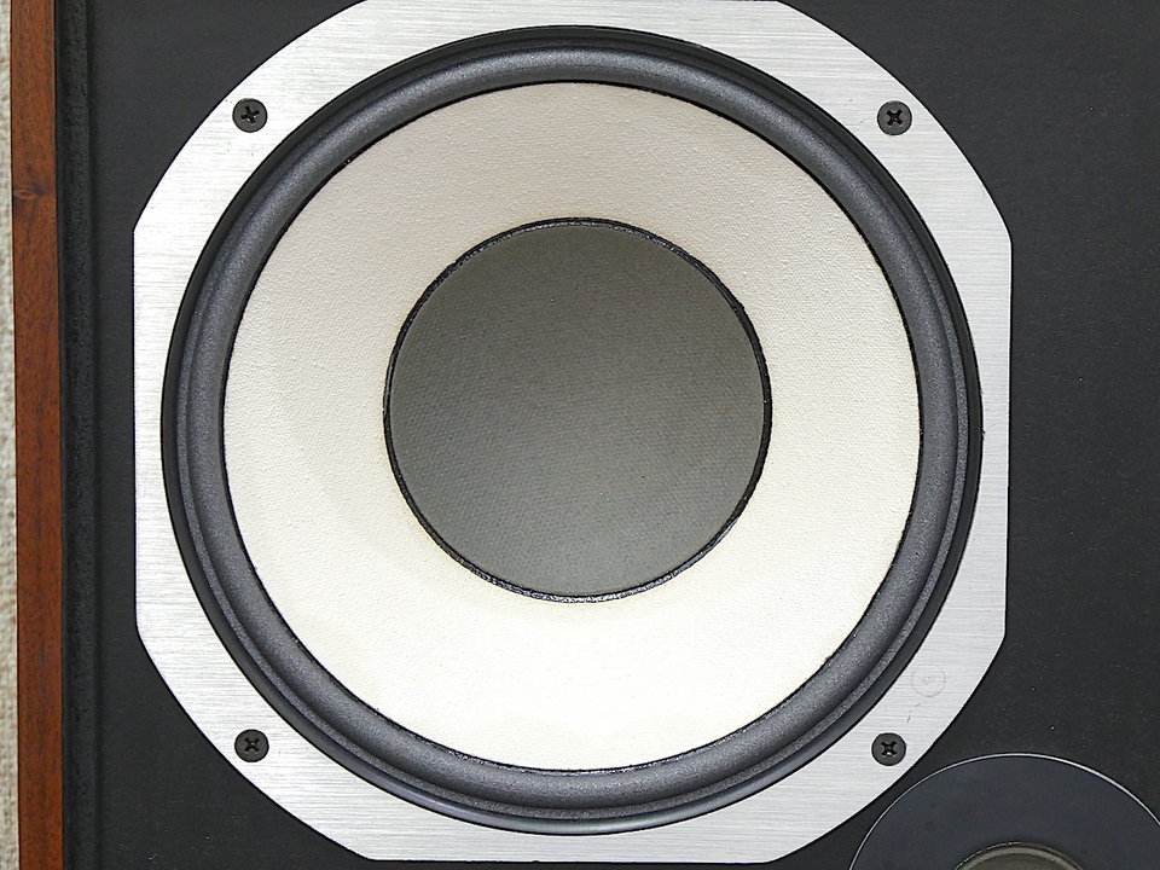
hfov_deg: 12.3
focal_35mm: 160
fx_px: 5362
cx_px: 580
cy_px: 435
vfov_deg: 9.3
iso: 200
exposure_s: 1/3.2
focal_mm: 28.7
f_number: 5.5
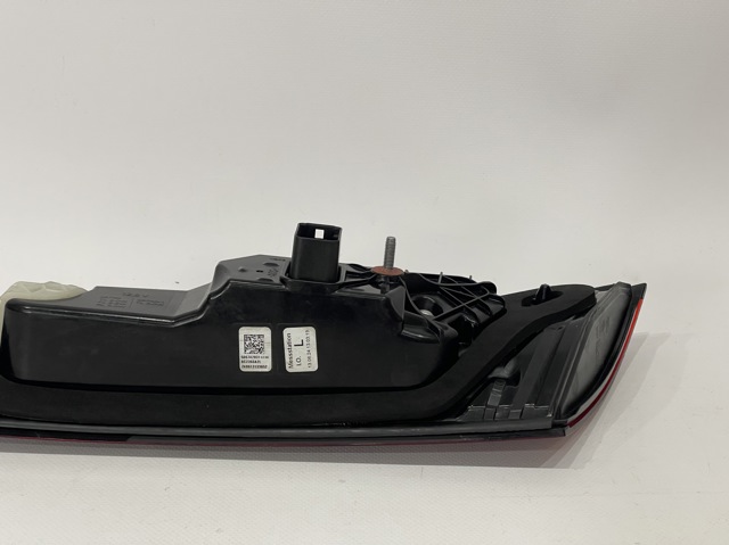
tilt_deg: -23.7
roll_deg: -1.1
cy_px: 272
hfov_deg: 30.3
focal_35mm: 64
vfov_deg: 22.9
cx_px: 364
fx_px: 1347
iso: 200
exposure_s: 1/100
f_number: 2.2
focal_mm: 7.5
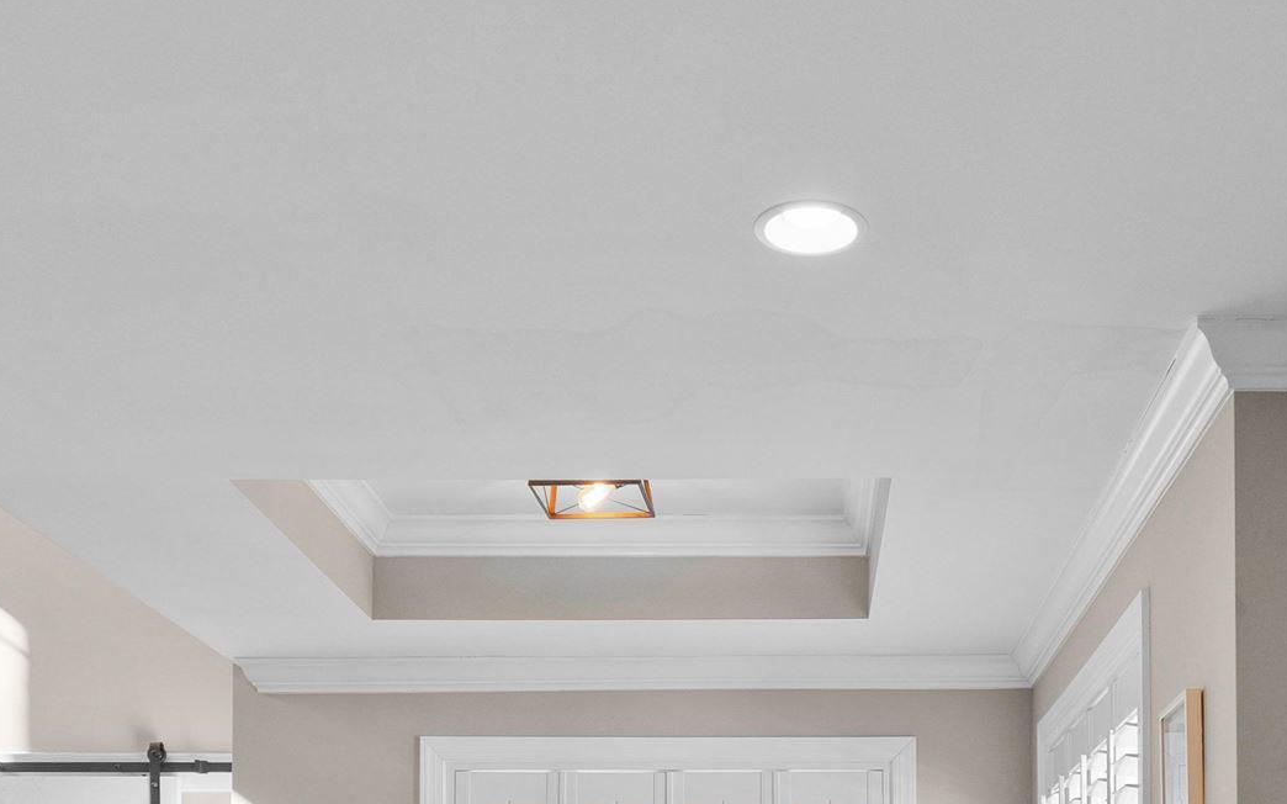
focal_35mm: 45
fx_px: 1578
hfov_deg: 43.9
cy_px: 1011
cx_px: 821
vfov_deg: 25.2
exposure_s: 1/13
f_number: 4.5
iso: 100
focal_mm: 10
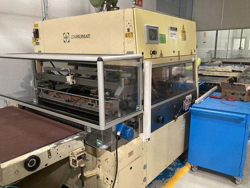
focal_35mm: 29
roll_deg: +0.6
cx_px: 126
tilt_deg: -11.4
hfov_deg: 61.7
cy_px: 92
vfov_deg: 48.2
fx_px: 209
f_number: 1.8
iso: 400
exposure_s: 1/30
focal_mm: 3.99
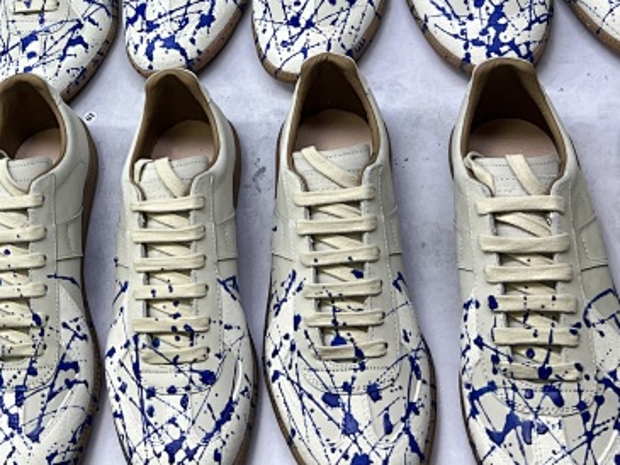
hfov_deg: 32.3
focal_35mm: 57
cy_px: -20
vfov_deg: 24.3
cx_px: 80
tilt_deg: -45.7
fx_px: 1021
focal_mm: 5.7
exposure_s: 1/218
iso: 40
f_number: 1.5
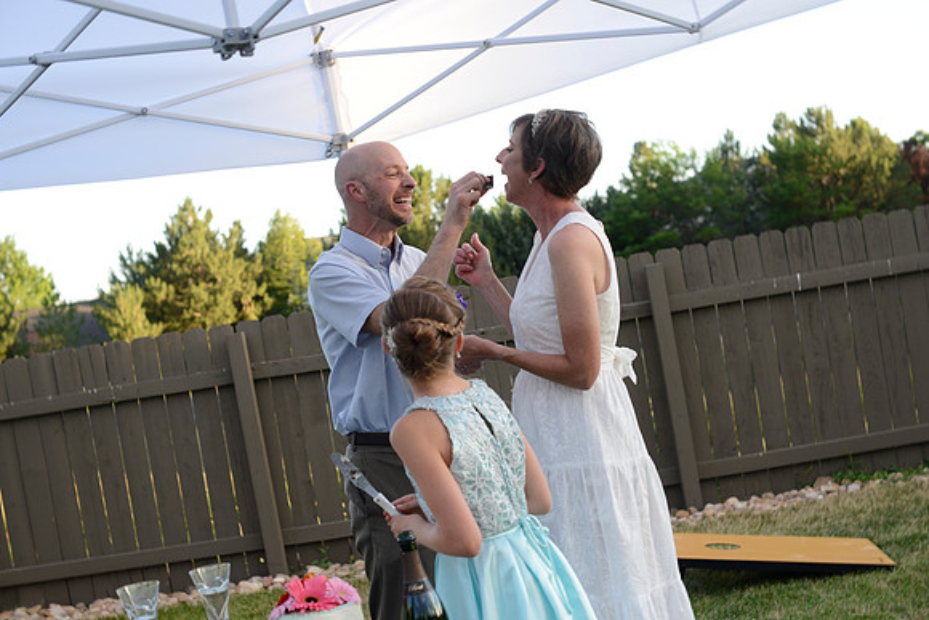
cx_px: 464
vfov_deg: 27.0
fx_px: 1291
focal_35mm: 50
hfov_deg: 39.6
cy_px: 310
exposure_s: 1/250
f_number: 4.5
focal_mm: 50
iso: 400
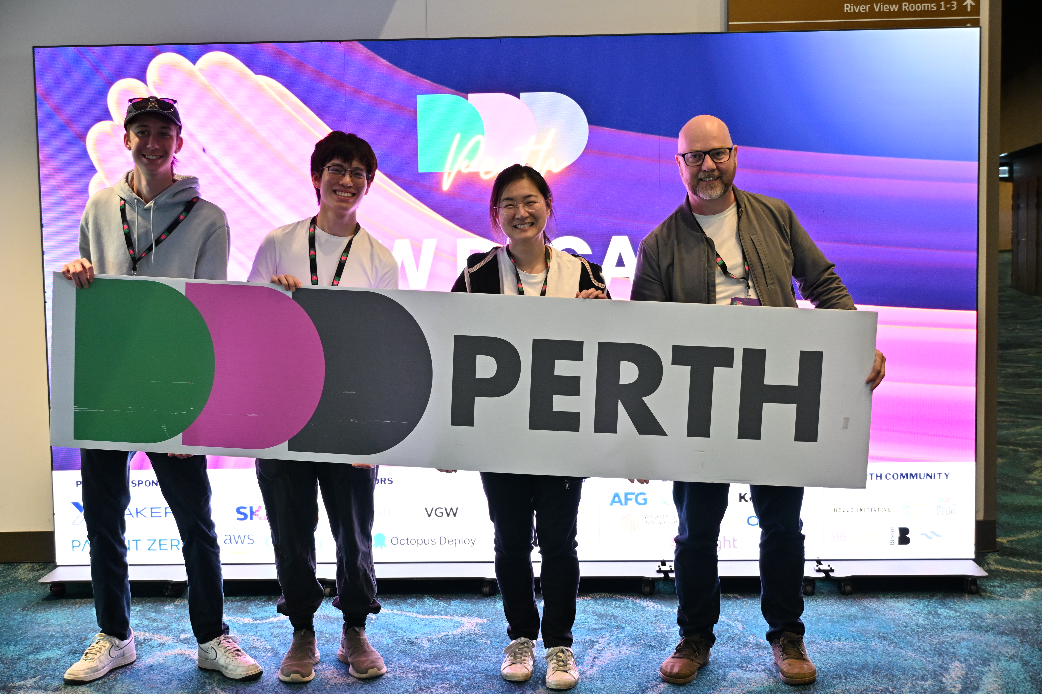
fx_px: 1368
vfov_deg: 28.5
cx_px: 521
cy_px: 347
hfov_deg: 41.7
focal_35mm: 47
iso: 900
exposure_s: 1/60
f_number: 4
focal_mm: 31.5
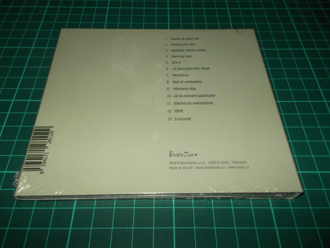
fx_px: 276
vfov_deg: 48.2
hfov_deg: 61.7
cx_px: 165
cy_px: 124
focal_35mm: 29
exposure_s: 1/30
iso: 200
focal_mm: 4.1
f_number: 3.3
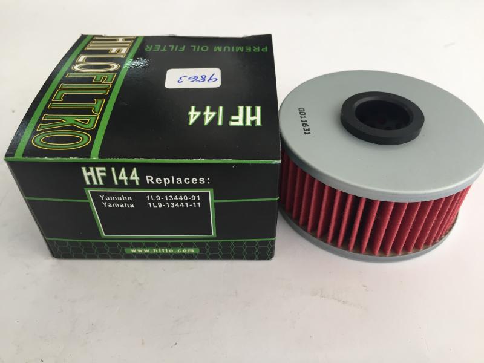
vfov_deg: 48.2
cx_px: 242
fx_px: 405
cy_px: 182
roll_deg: -2.6
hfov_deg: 61.7
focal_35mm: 29
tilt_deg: -43.9
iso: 32
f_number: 2.2
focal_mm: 4.15
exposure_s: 1/40
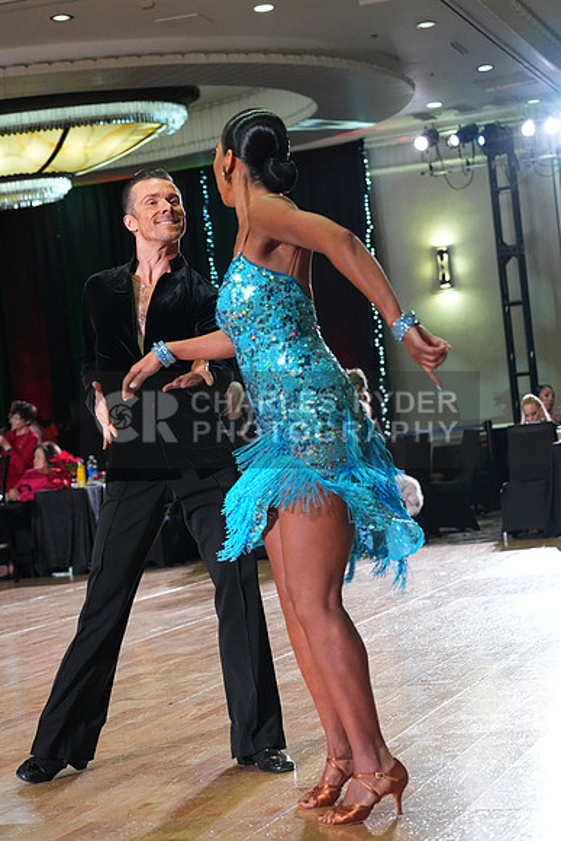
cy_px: 420
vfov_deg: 26.3
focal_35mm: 77
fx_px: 1799
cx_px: 280
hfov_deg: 17.7
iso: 8000
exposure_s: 1/400
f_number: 5
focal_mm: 77
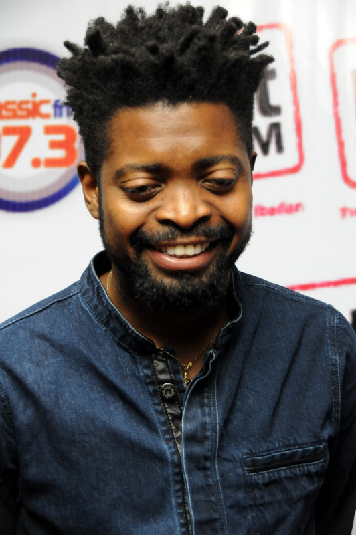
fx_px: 1226
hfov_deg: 16.5
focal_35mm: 82
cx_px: 178
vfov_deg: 24.6
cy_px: 268
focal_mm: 55
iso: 1600
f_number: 5
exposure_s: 1/100
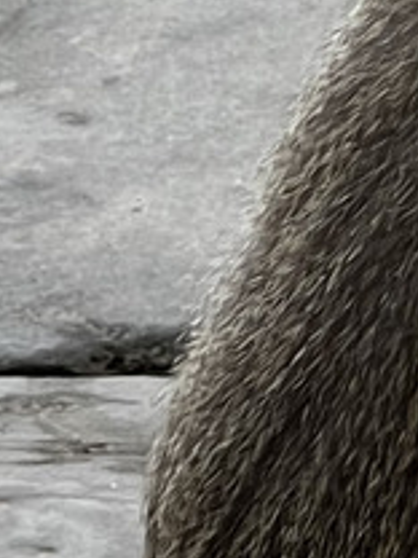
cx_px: 1072
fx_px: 9531
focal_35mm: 592
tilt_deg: -28.2
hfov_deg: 2.5
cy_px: 156
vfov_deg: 3.3
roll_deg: +1.1
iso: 32
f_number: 2.8
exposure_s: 1/150
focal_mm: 9
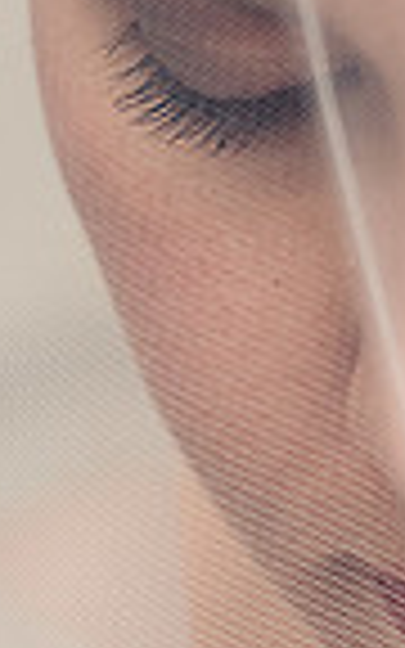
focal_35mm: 205
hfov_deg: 6.4
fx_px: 3620
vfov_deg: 10.2
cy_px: 234
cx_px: 333
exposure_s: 1/640
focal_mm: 50
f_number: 3.5
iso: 400
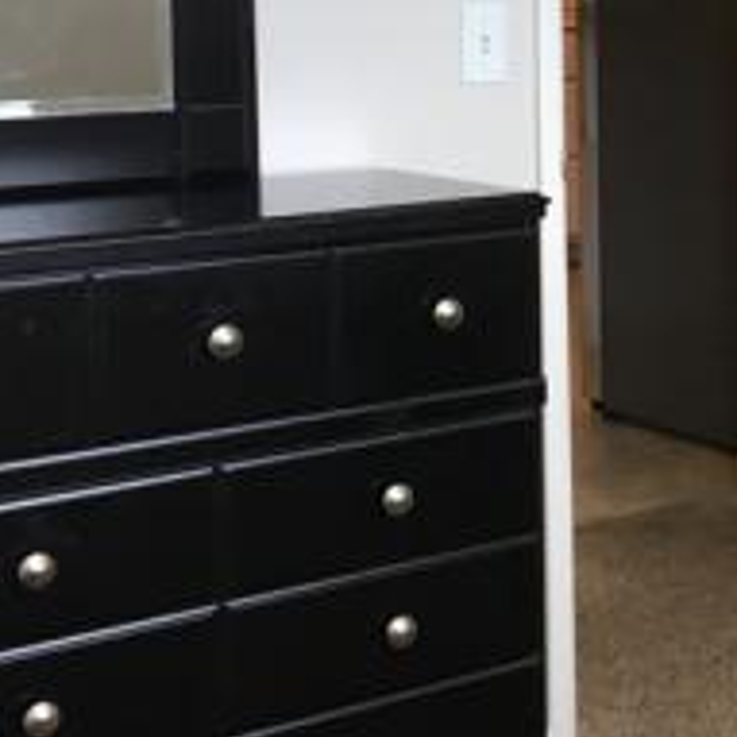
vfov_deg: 19.9
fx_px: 2072
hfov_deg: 18.6
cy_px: 120
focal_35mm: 86
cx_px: 984
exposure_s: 1/30
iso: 50
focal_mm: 4.15
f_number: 2.2
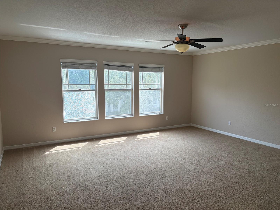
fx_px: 210
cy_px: 105
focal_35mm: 26
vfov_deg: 53.1
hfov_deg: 67.3
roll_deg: -0.4
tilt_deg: -5.4
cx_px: 140
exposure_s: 1/122
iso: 80
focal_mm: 5.96
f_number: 1.6
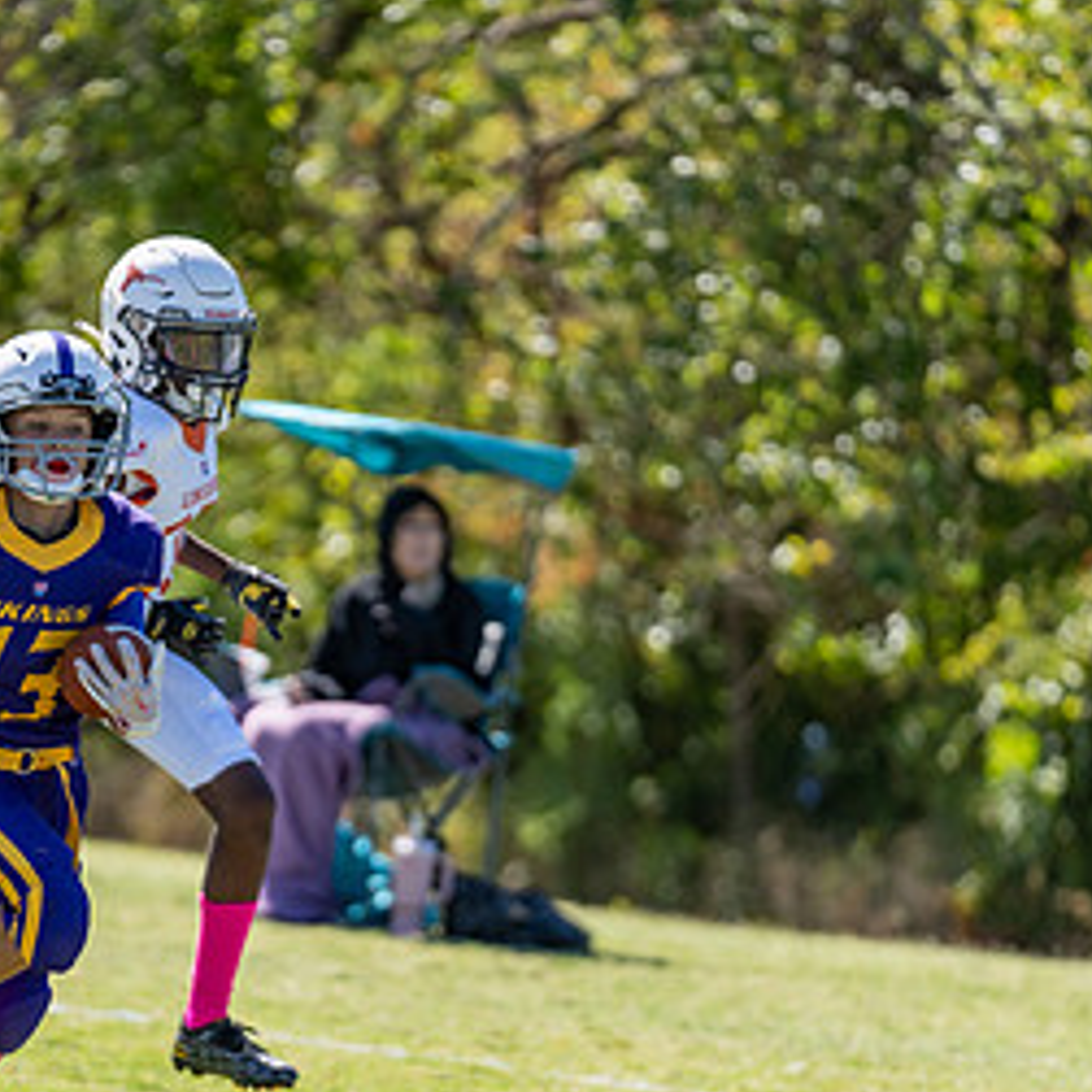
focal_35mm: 393
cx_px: 170
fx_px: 14026
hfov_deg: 4.5
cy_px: 720
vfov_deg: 4.5
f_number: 2.8
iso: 100
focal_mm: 200
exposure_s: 1/1250
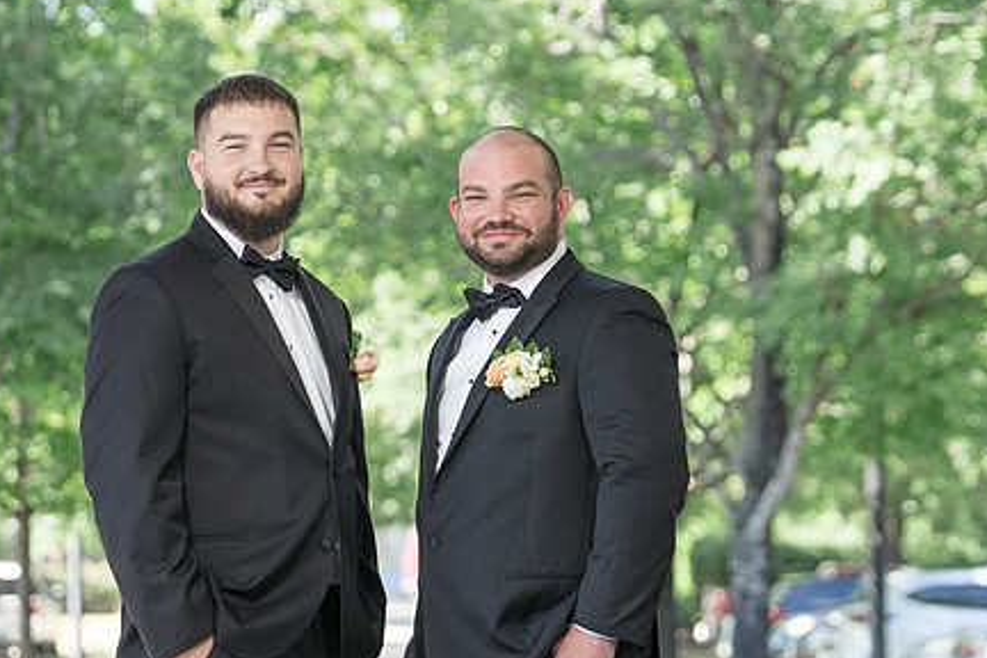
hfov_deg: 13.9
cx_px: 407
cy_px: 369
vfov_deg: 9.3
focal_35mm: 148
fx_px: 4057
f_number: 4
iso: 250
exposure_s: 1/250
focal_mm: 106
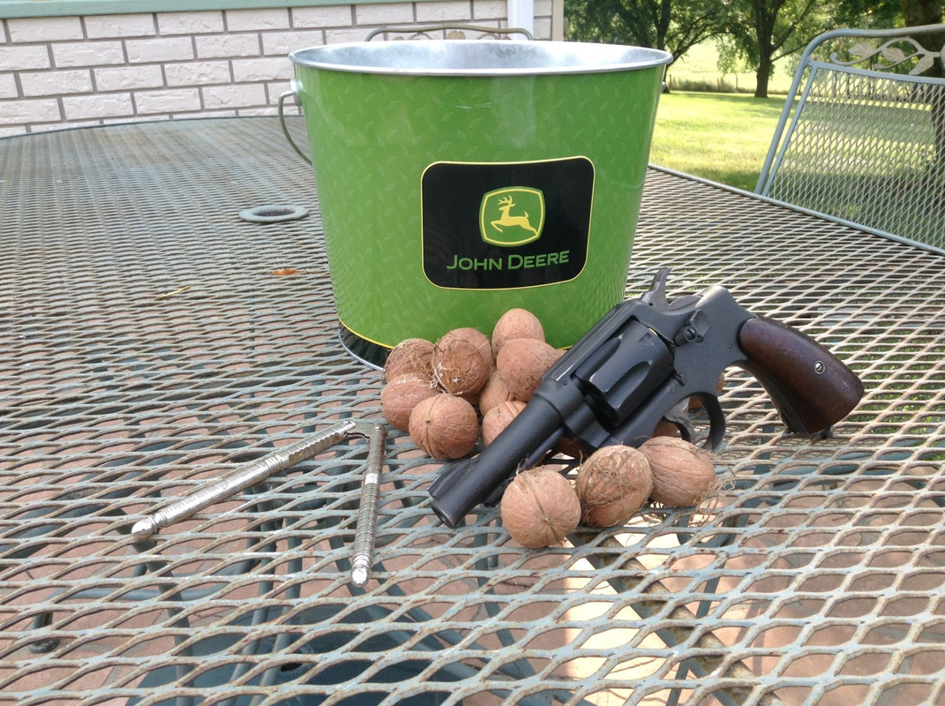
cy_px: 353
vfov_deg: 42.8
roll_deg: +1.0
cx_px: 472
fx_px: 900
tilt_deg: -27.2
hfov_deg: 55.4
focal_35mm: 33
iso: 25
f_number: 2.4
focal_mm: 3.3
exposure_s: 1/228
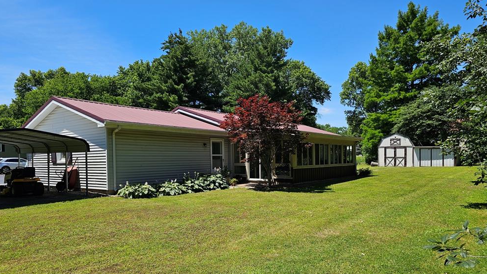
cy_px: 162
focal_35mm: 26
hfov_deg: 71.9
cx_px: 243
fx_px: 336
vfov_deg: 44.2
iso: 10
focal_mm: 6.3
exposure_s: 1/786
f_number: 1.7
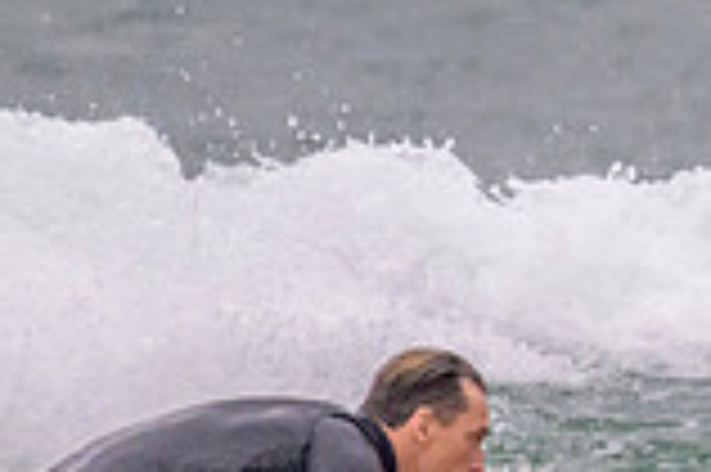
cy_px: 355
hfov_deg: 0.5
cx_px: 1058
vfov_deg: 0.3
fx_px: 78838
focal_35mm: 3996
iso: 1800
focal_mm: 800
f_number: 11
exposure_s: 1/2000
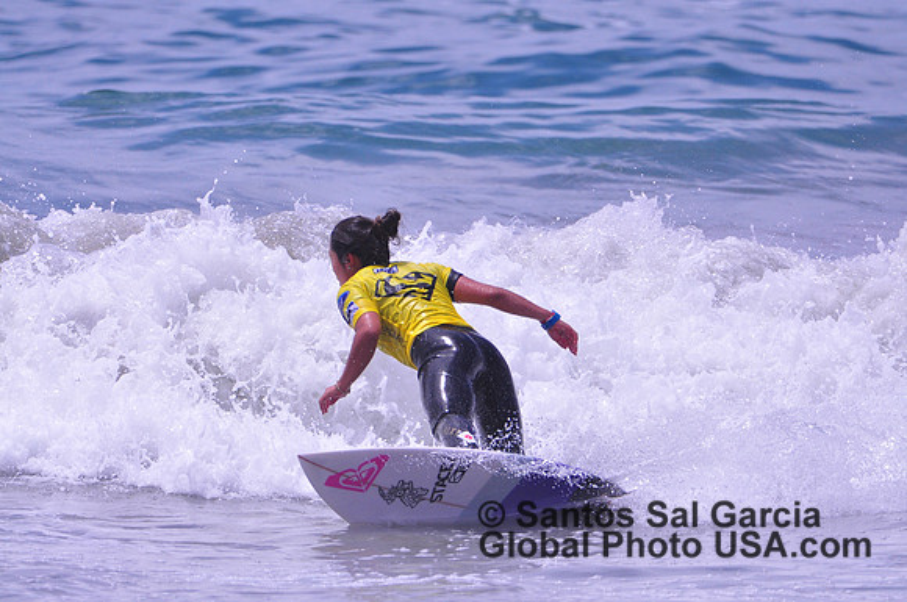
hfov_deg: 3.1
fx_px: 16982
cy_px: 301
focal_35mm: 675
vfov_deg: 2.0
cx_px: 454
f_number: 5.6
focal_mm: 450
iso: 640
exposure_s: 1/4000
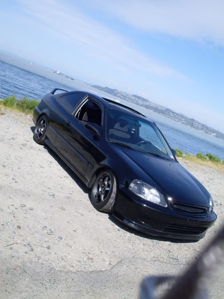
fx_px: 328
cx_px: 112
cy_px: 150
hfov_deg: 37.7
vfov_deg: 49.0
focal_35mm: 38
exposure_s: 1/180
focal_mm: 6.3
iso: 80
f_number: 8.4
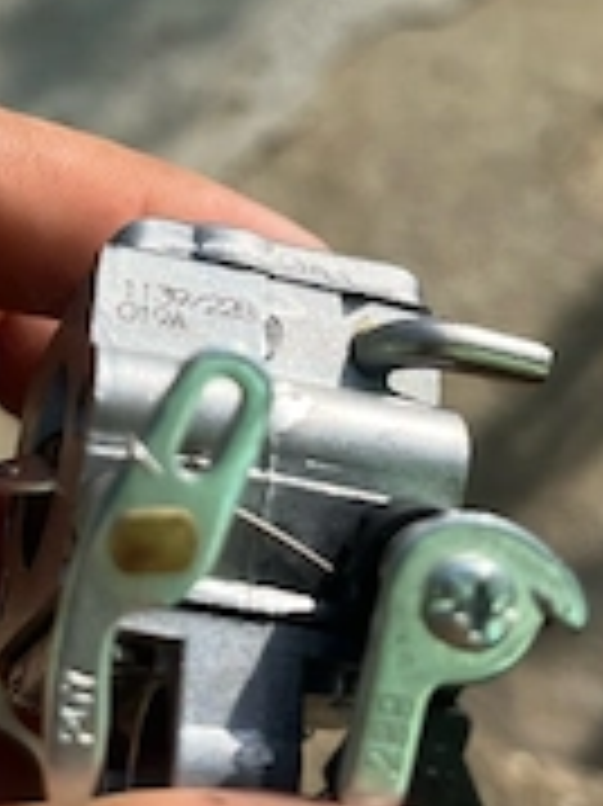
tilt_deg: -54.8
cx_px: 194
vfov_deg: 33.2
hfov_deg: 25.1
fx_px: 1349
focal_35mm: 58
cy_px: 329
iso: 50
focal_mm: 5.1
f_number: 1.6
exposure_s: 1/2309
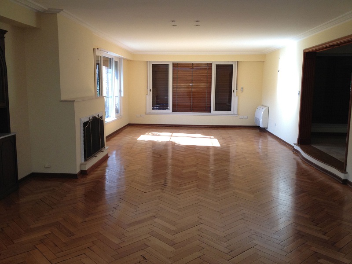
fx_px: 356
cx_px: 176
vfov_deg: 40.7
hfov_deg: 52.6
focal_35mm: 35
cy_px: 132
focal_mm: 4.28
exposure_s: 1/60
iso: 100
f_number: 2.4
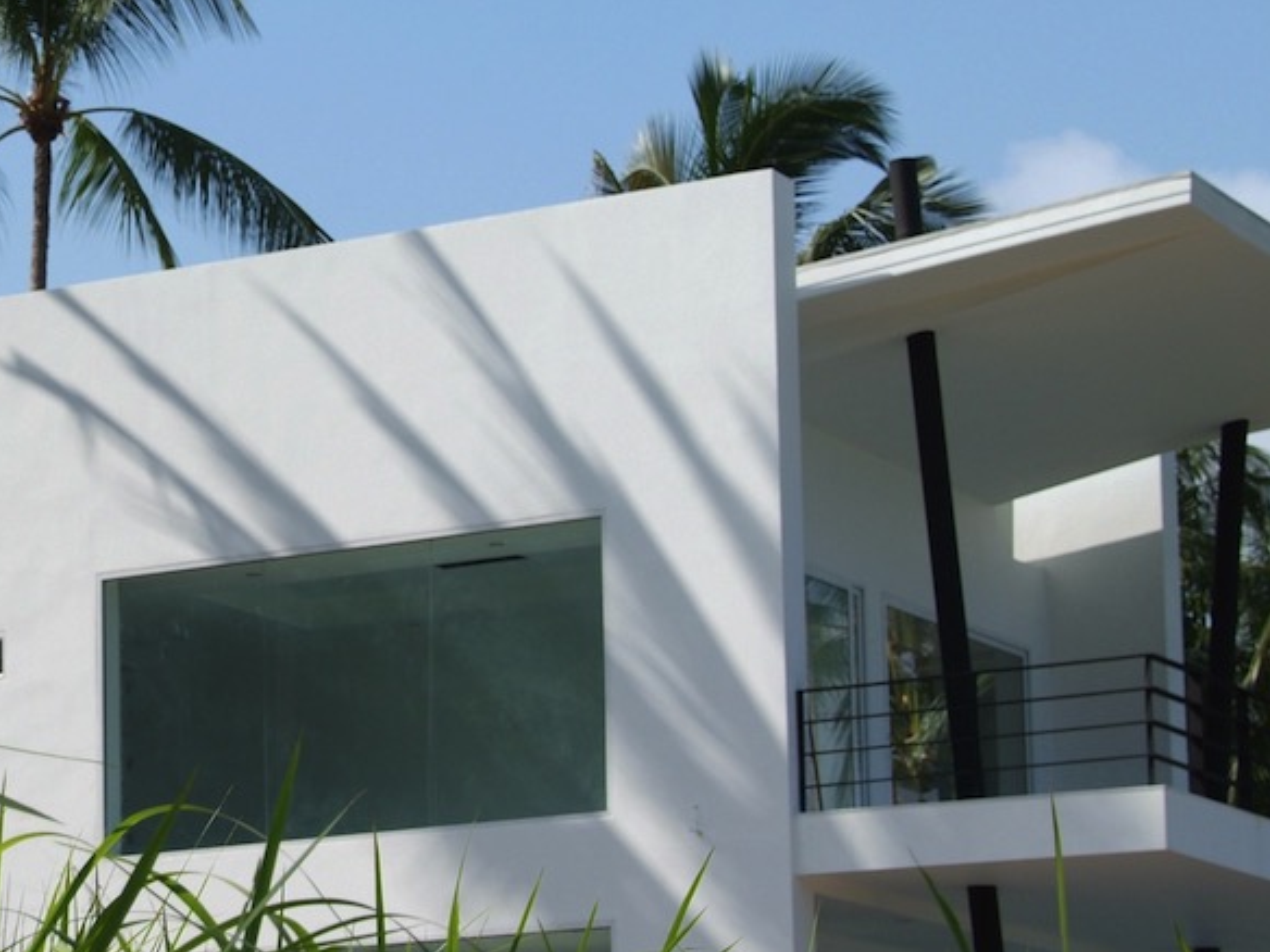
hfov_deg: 14.7
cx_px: 228
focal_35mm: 133
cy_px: 721
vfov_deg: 11.1
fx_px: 4880
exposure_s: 1/500
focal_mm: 42
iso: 200
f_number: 6.7
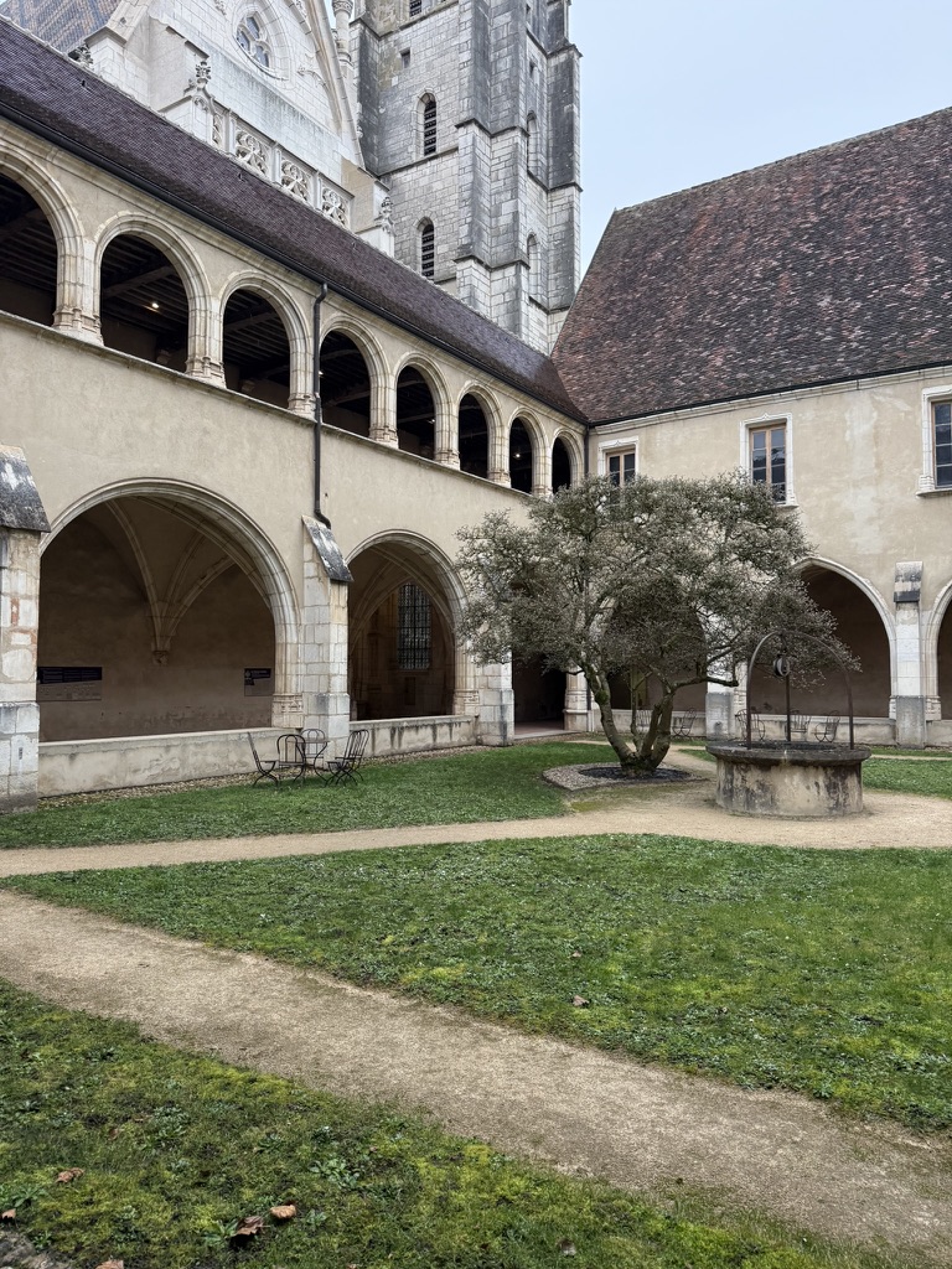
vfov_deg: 71.6
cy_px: 634
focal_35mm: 24
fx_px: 880
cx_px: 476
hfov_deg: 56.8
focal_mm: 6.76
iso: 200
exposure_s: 1/227
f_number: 1.78
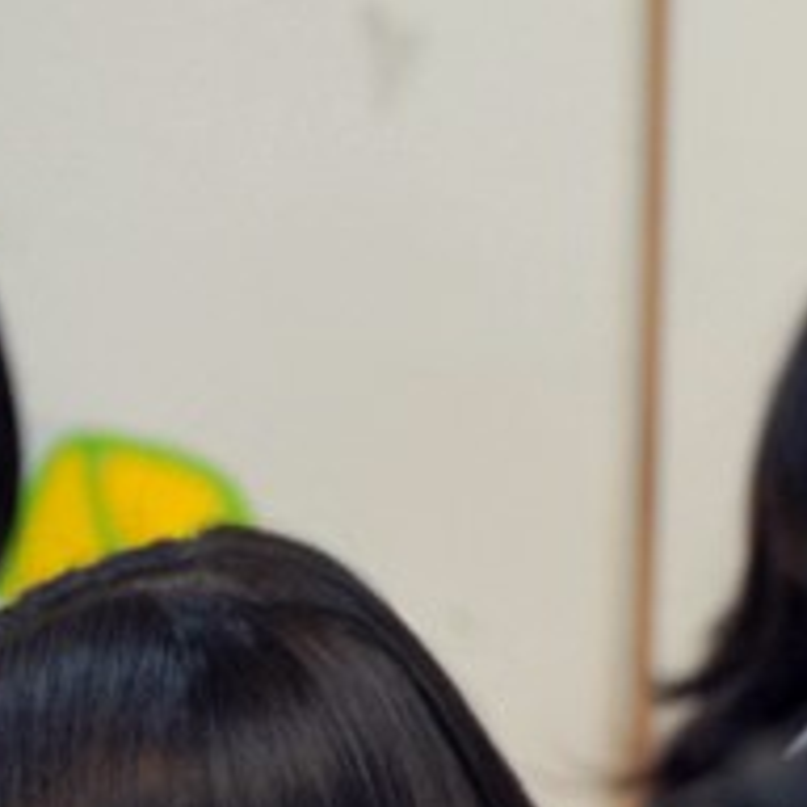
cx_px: 1828
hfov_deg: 2.2
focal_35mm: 797
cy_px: 984
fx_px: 21021
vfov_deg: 2.2
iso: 2000
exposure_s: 1/250
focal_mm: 200
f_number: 4
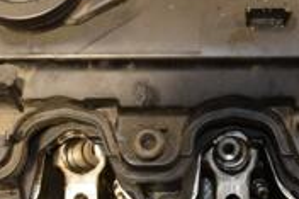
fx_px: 763
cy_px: 41
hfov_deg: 22.2
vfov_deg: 14.8
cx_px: 143
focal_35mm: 92
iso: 800
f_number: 5
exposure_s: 1/200
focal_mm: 18
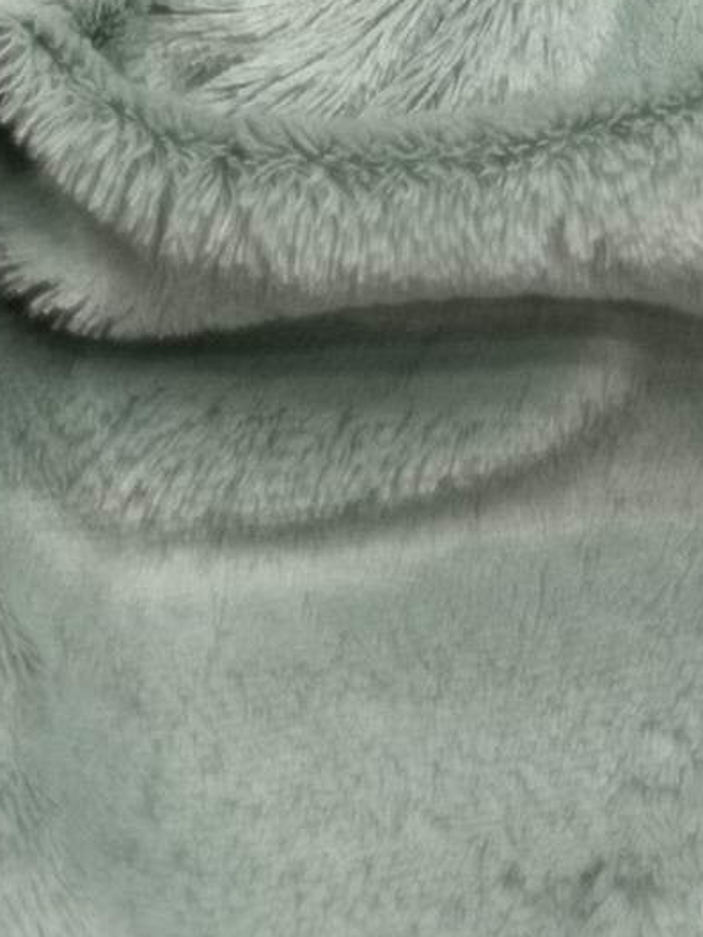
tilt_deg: -69.0
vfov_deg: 28.2
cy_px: -146
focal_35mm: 61
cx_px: 122
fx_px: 1652
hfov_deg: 23.6
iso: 40
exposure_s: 1/100
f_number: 1.6
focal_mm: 5.1
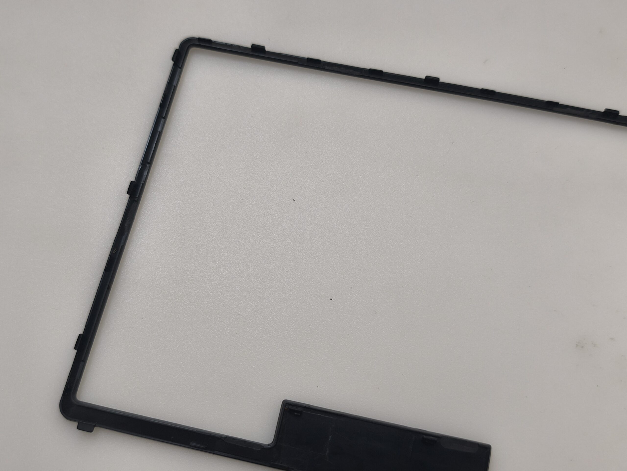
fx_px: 634
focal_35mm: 35
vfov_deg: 40.7
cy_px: 236
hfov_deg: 52.6
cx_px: 314
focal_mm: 6.57
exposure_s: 1/50
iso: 250
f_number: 1.6
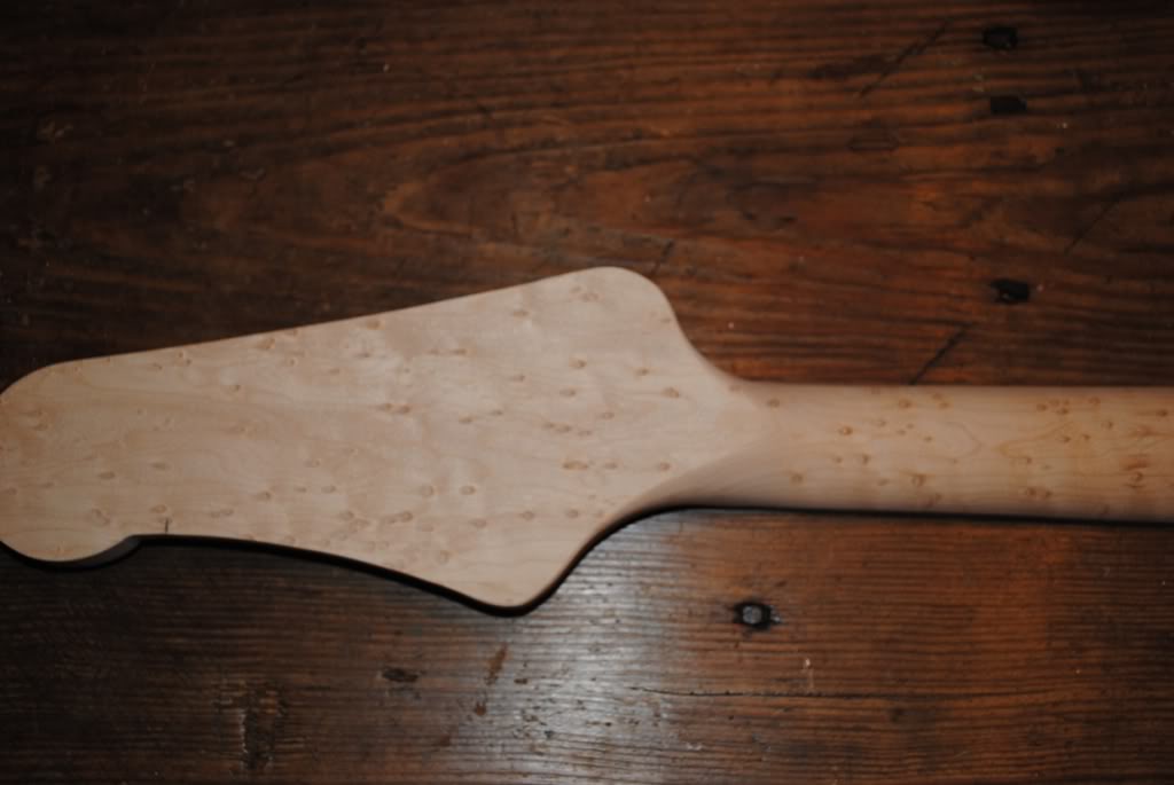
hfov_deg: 43.6
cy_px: 392
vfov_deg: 29.9
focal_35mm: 45
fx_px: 1469
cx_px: 587
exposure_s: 1/60
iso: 200
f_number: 4.5
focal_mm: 30
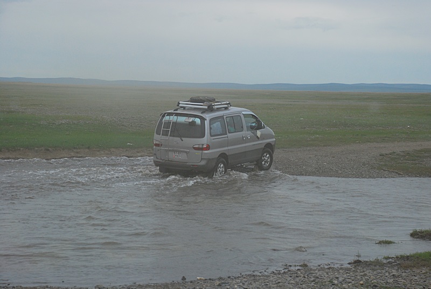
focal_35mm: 99
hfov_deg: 20.6
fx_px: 1187
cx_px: 216
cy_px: 144
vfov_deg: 13.9
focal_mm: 66
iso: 400
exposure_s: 1/800
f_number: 6.3
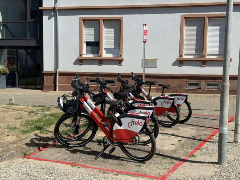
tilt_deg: -3.6
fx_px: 333
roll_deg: -0.9
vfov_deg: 30.3
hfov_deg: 39.7
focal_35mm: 48
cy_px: 90
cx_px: 120
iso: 64
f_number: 1.78
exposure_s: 1/5587
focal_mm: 6.76
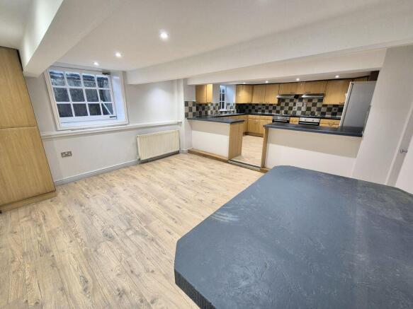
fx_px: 155
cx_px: 206
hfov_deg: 106.2
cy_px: 154
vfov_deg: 89.9
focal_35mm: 13
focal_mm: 2.2
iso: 100
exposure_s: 1/50
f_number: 2.2
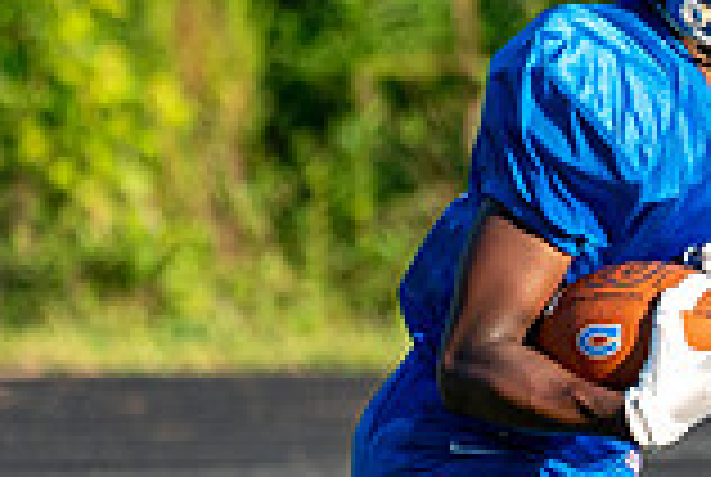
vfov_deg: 0.5
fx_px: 54137
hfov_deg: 0.8
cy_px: 215
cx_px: 1587
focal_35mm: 2736
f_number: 5.6
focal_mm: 397
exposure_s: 1/1000
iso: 1000
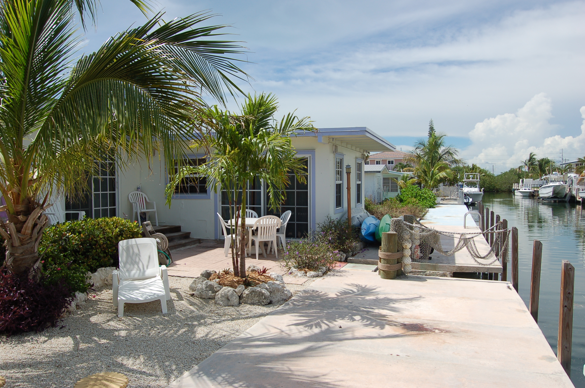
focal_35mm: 27
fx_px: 438
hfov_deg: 67.5
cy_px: 194
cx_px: 292
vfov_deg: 47.8
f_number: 10
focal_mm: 18
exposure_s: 1/400
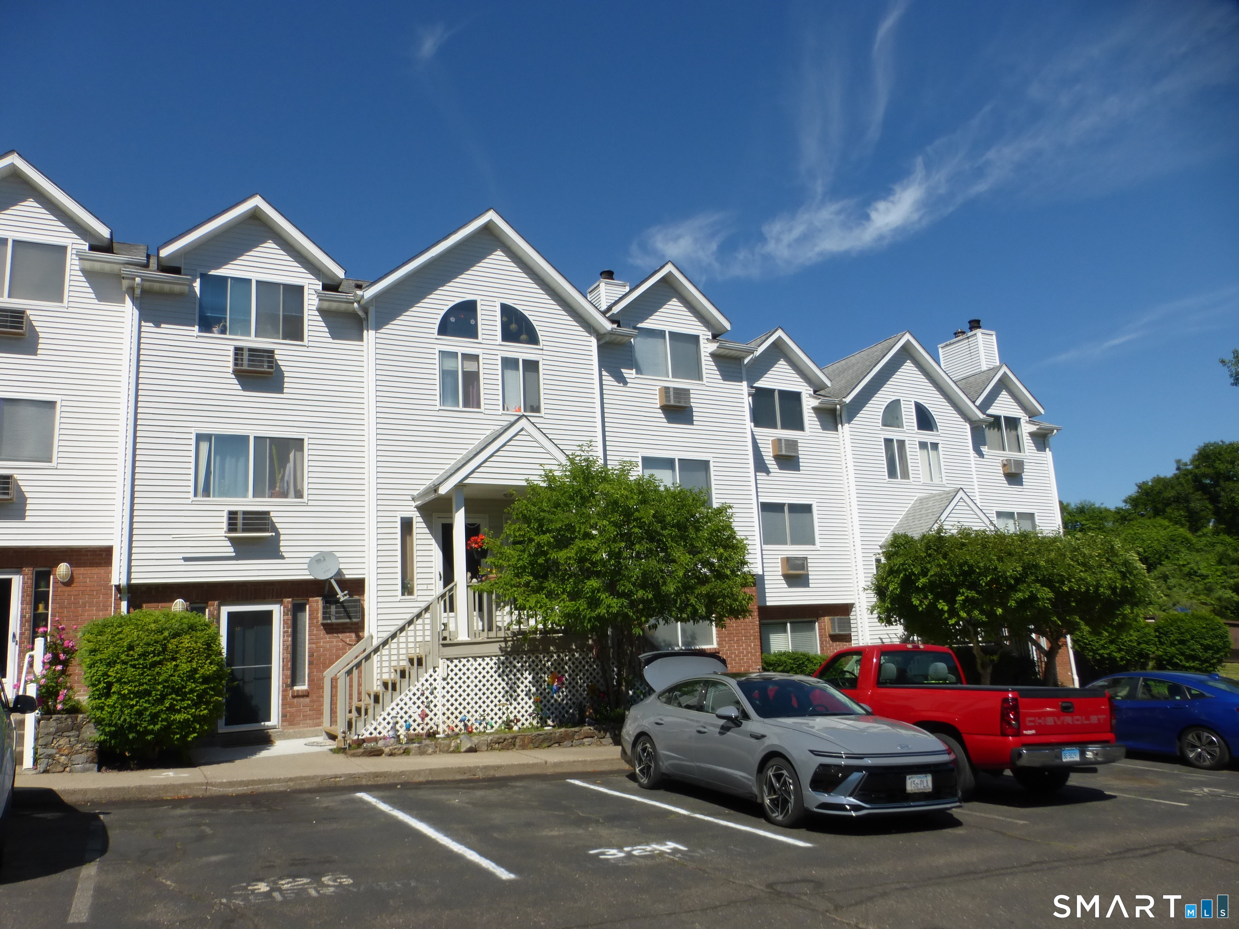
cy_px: 464
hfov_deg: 69.4
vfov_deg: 54.9
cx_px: 620
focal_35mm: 25
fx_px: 895
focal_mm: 4.3
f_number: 4
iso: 100
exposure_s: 1/1300
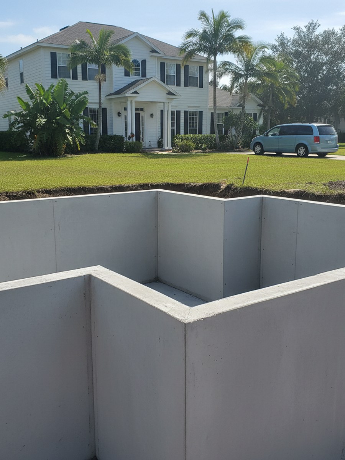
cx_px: 172
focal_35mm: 23
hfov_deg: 58.9
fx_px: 306
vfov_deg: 73.9
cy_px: 230
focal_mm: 6.4
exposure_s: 1/1807
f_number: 1.8
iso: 1014
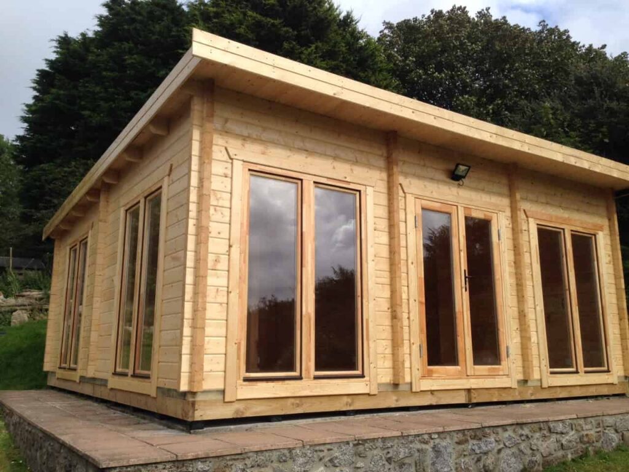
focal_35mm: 33
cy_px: 236
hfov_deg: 55.4
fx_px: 600
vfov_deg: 42.9
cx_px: 314
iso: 50
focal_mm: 4.1
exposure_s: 1/1323
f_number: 2.4
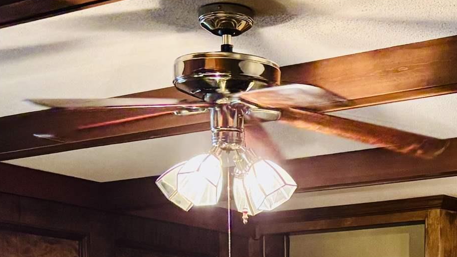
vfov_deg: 11.5
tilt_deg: -6.3
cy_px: 512
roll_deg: -0.9
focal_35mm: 95
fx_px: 1151
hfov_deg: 22.0
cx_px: 393
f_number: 1.6
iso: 400
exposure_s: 1/40
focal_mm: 5.96
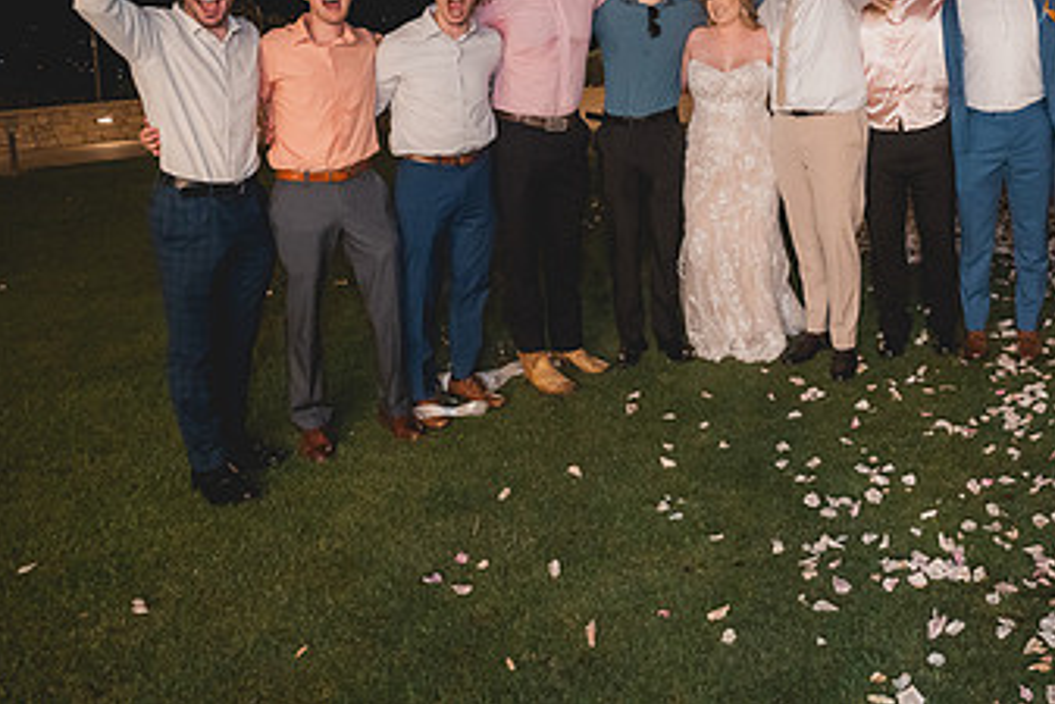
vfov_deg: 39.9
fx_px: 909
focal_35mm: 31
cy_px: 102
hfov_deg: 57.1
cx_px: 795
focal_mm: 18
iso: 3200
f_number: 2.8
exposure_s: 1/80
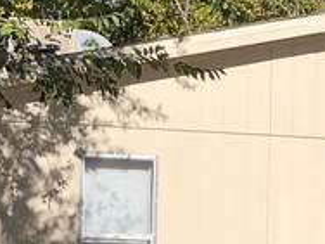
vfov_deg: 7.7
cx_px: 570
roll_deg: -1.9
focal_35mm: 191
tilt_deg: -2.2
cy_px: 313
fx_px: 1793
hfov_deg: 9.9
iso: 20
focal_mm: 3.99
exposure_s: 1/2288
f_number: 1.8
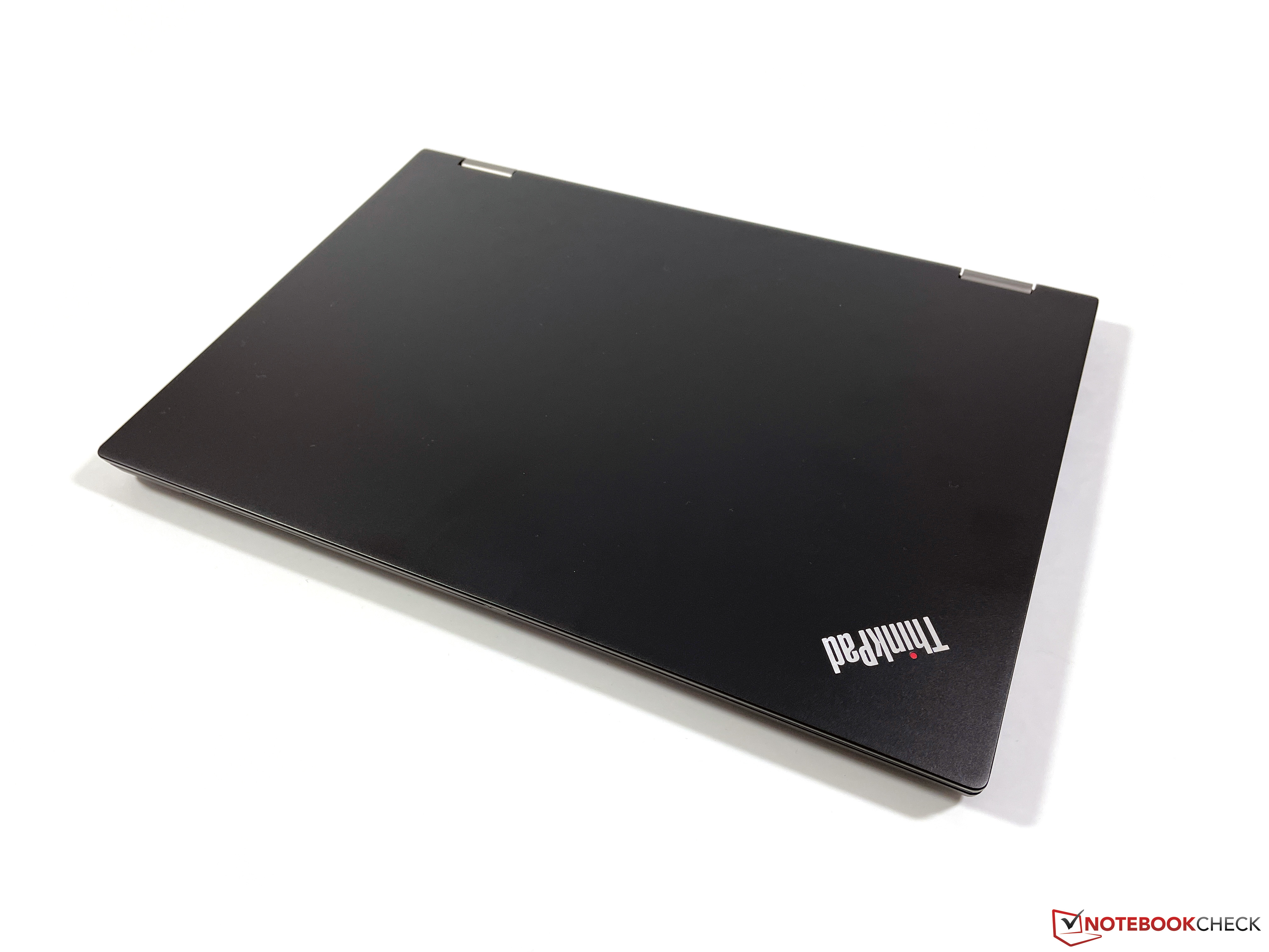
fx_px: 953
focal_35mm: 26
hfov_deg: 67.3
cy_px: 476
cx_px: 634
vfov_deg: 53.1
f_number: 1.6
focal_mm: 4.2
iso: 50
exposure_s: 1/100
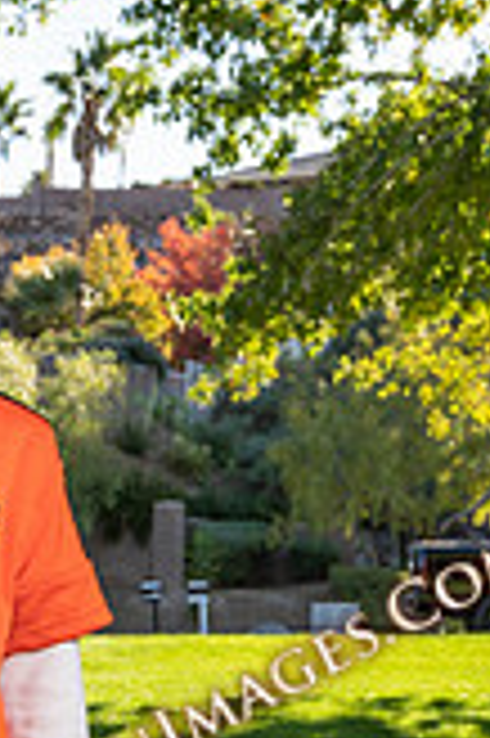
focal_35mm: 92
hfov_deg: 14.4
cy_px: 814
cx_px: -103
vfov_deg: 21.1
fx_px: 1882
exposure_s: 1/160
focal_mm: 33.5
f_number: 5.6
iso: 100
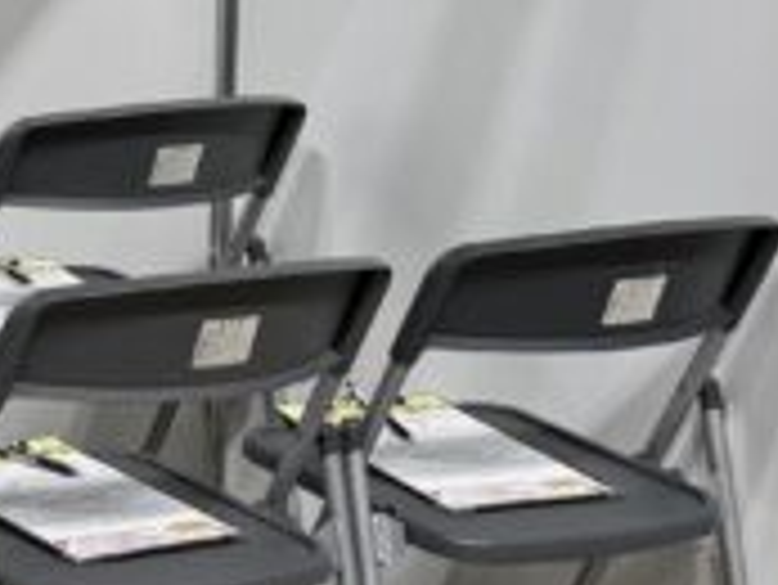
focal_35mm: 142
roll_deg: +0.6
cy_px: -220
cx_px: -1030
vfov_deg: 10.2
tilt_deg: -4.8
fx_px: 3194
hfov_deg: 11.6
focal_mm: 6.76
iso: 50
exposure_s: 1/138
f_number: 1.78
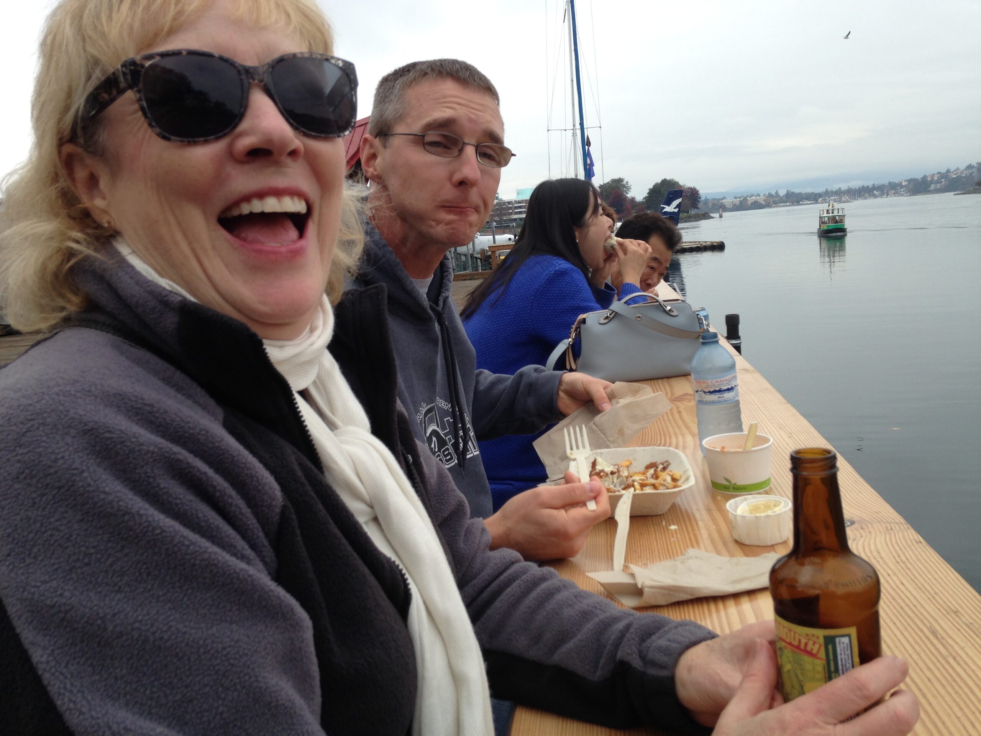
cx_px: 490
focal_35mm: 33
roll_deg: +6.0
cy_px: 368
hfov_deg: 55.4
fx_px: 935
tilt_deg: -9.3
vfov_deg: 42.9
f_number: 2.4
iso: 50
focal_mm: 4.12
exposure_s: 1/583
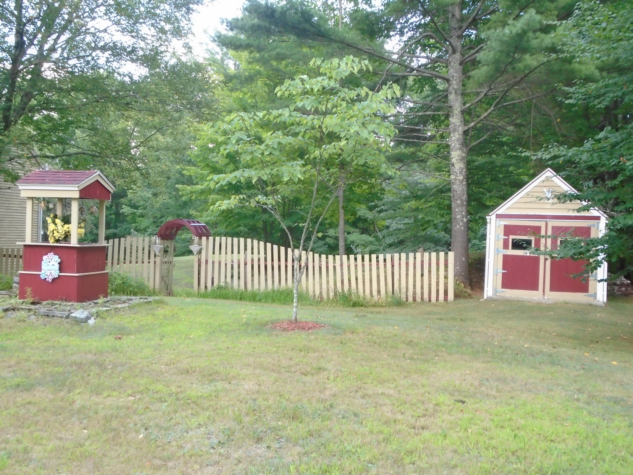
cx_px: 316
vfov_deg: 39.7
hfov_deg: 51.4
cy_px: 238
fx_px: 658
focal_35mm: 36
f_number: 3.8
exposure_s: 1/40
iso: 400
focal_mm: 6.4
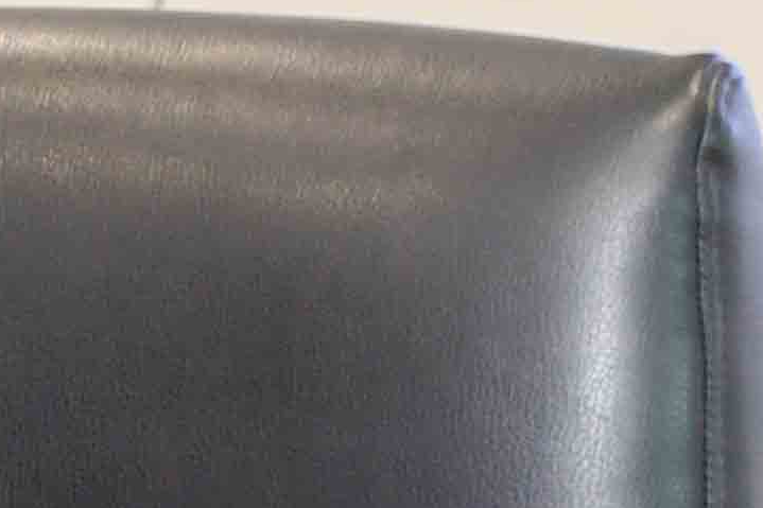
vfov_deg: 1.9
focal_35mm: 720
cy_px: 825
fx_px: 15256
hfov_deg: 2.8
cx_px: -1266
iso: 720
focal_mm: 62
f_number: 5
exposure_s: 1/60
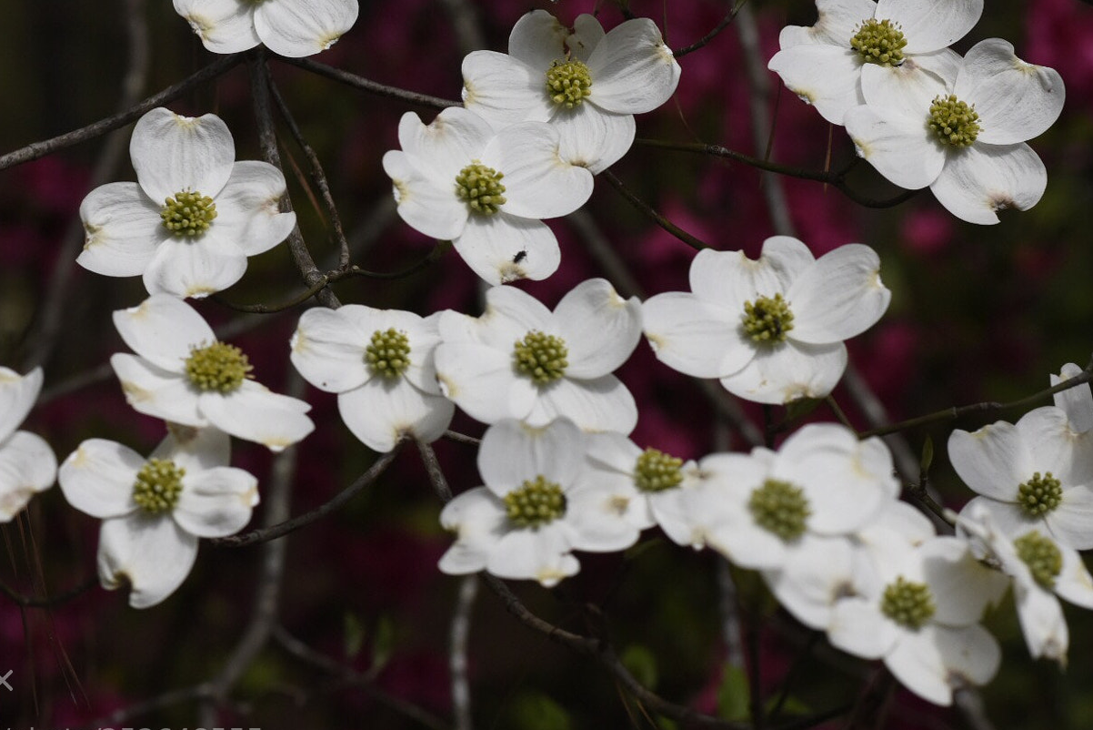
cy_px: 324
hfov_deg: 12.1
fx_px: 5152
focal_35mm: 170
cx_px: 515
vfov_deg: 8.1
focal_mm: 85
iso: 800
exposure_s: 1/2000
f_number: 7.1
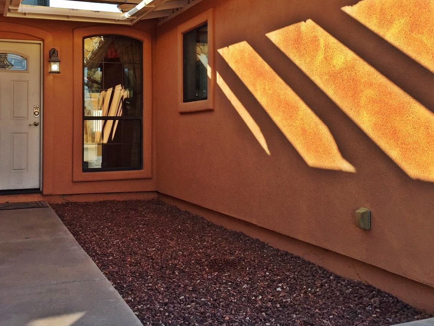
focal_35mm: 42
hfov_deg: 44.8
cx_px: 214
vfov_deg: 34.1
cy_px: 112
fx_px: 527
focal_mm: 4.15
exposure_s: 1/590
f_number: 2.2
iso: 32
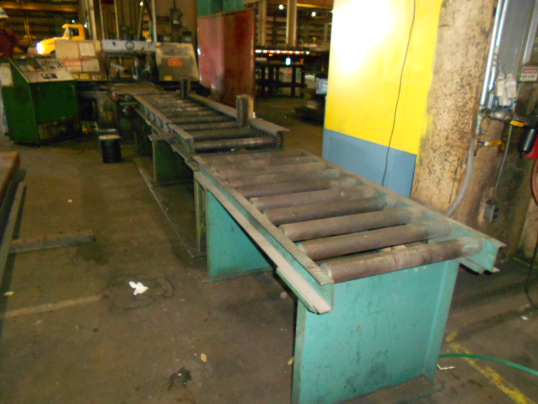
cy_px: 202
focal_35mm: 26
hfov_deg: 67.3
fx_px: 404
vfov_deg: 53.1
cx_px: 269
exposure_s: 1/25
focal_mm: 4.6
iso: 800
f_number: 3.2
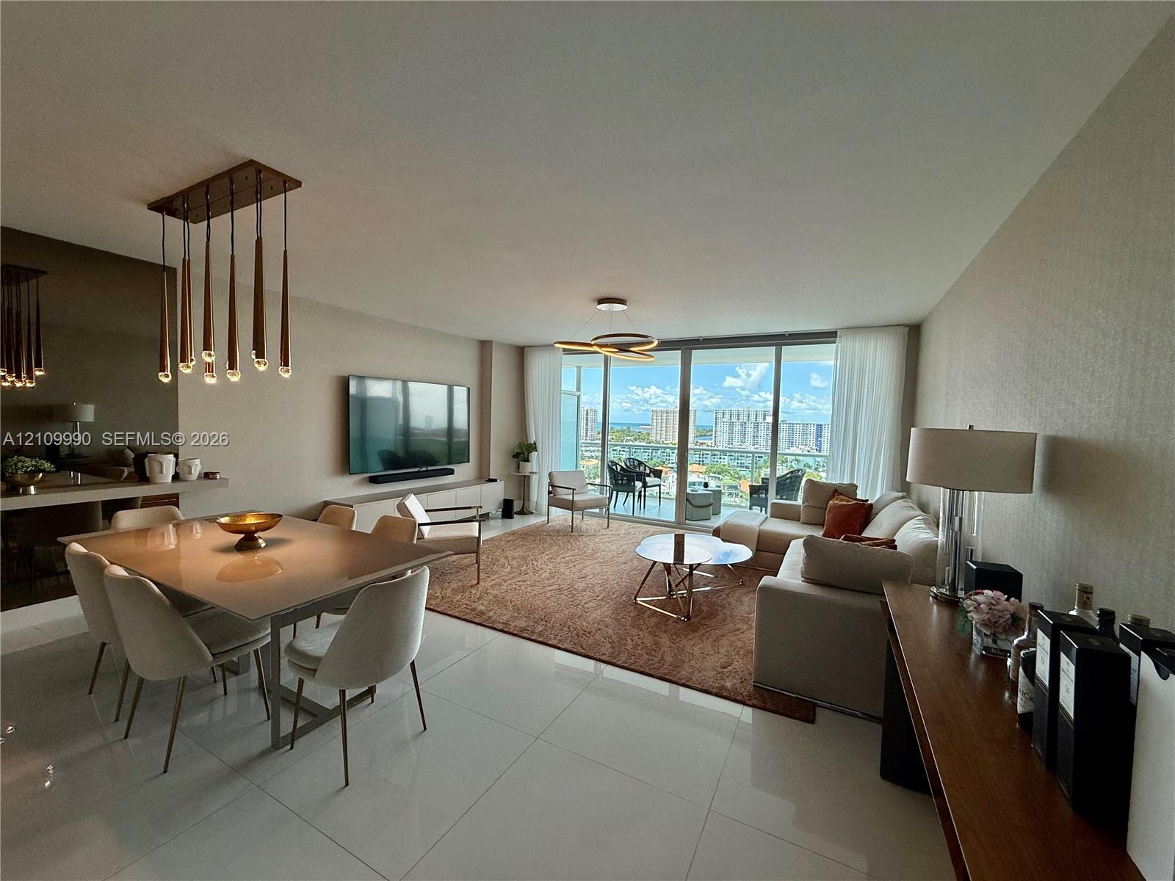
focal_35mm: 14
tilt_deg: -2.2
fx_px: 475
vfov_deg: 85.7
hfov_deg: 102.1
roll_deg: -1.8
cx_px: 588
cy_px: 440
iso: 64
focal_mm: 2.22
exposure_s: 1/376
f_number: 2.2
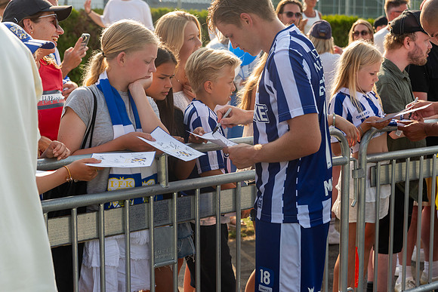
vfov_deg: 19.5
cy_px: 146
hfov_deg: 28.8
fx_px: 852
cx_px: 219
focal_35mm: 70
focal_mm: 70
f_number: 4
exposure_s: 1/1600
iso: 560
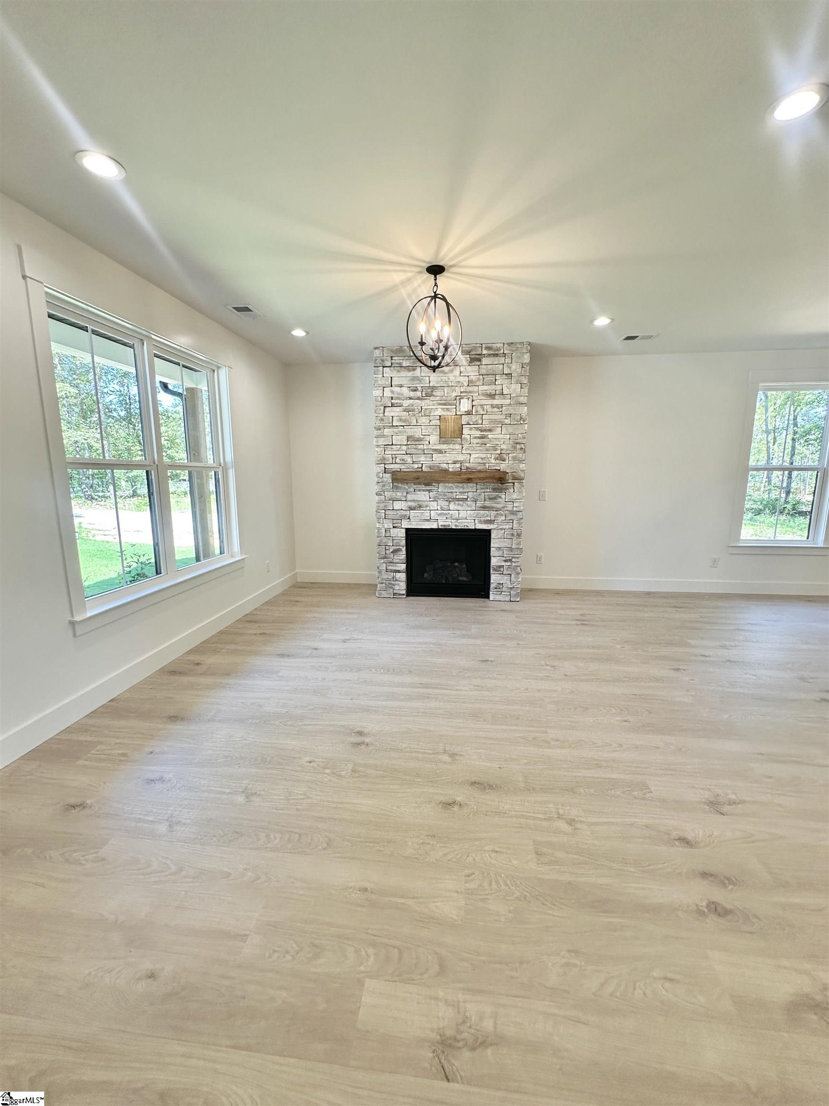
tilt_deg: -9.9
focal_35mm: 14
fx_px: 447
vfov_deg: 102.1
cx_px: 414
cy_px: 553
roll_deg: -0.9
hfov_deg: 85.7
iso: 125
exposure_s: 1/120
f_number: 2.2
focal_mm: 2.22
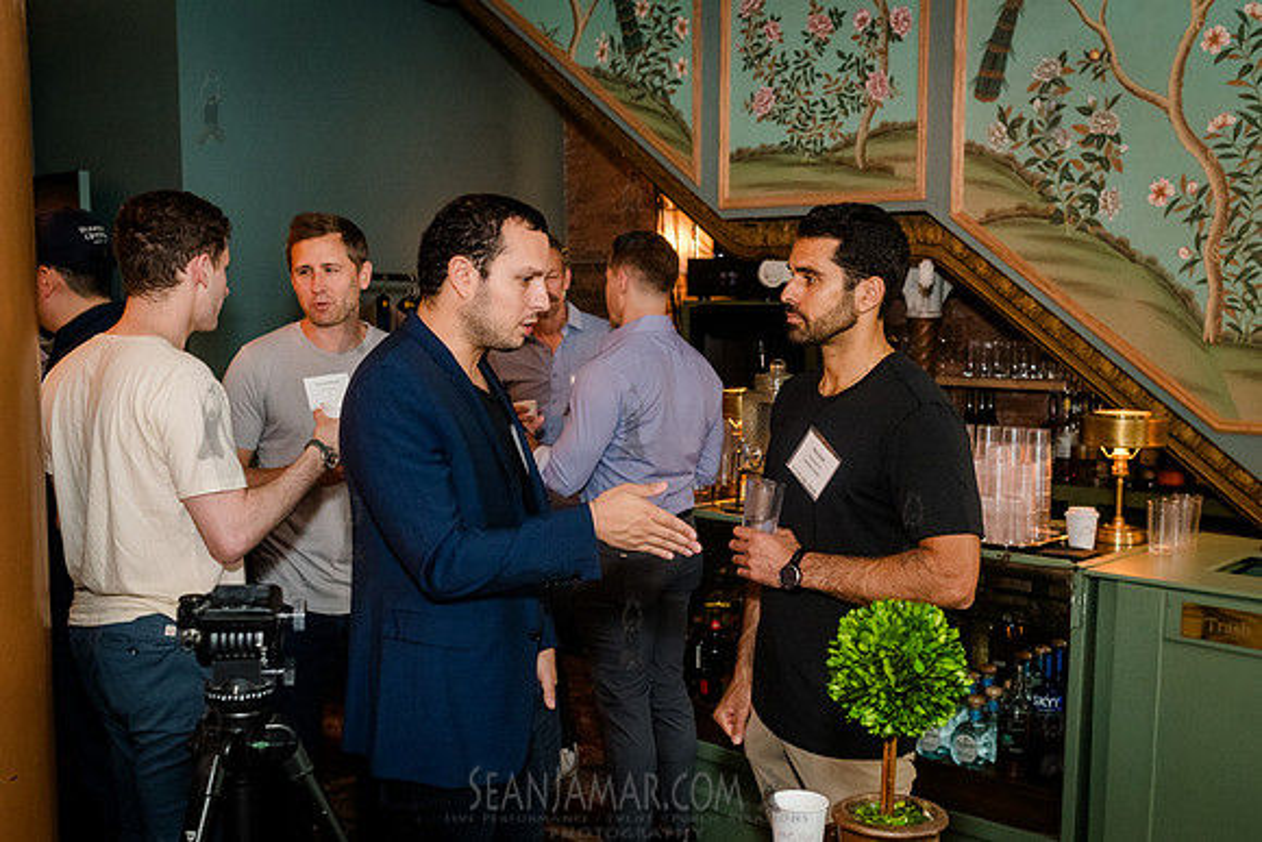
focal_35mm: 40
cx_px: 678
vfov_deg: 33.6
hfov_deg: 48.7
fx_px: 1394
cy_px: 465
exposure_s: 1/200
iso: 4000
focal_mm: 35
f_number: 4.5
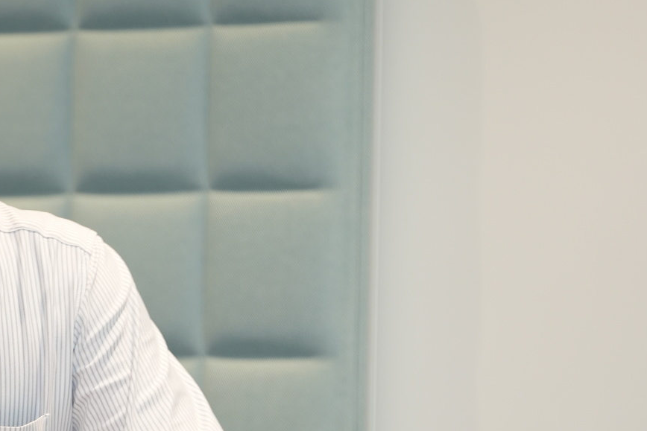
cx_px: 79
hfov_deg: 5.4
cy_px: 292
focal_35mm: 380
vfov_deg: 3.6
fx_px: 6830
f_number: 2.8
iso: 800
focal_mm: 165
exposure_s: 1/160
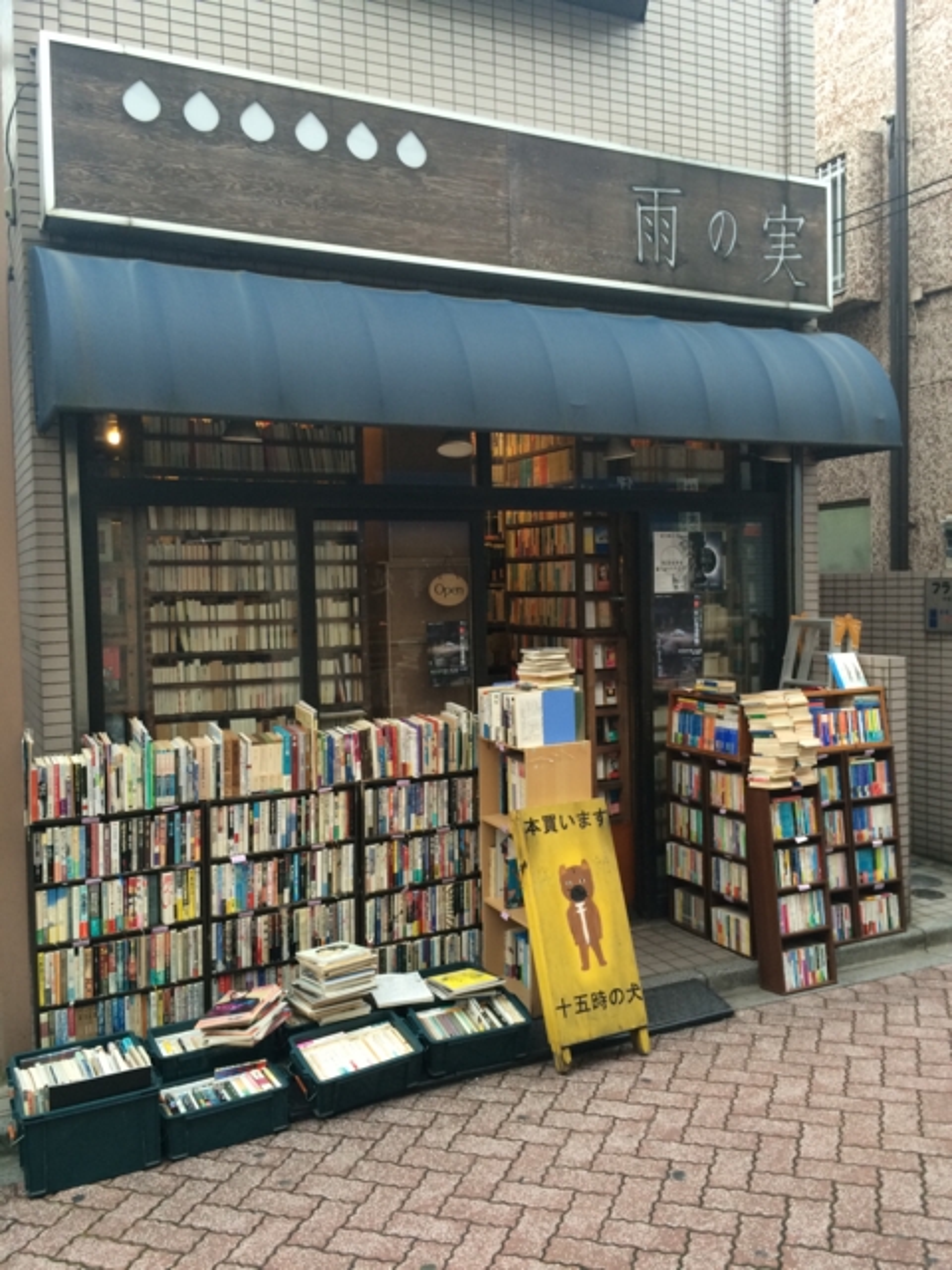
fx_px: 1063
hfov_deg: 48.2
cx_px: 476
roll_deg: +2.2
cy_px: 635
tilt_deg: -2.8
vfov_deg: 61.7
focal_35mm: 29
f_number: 2.2
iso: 40
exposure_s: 1/30
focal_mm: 4.15
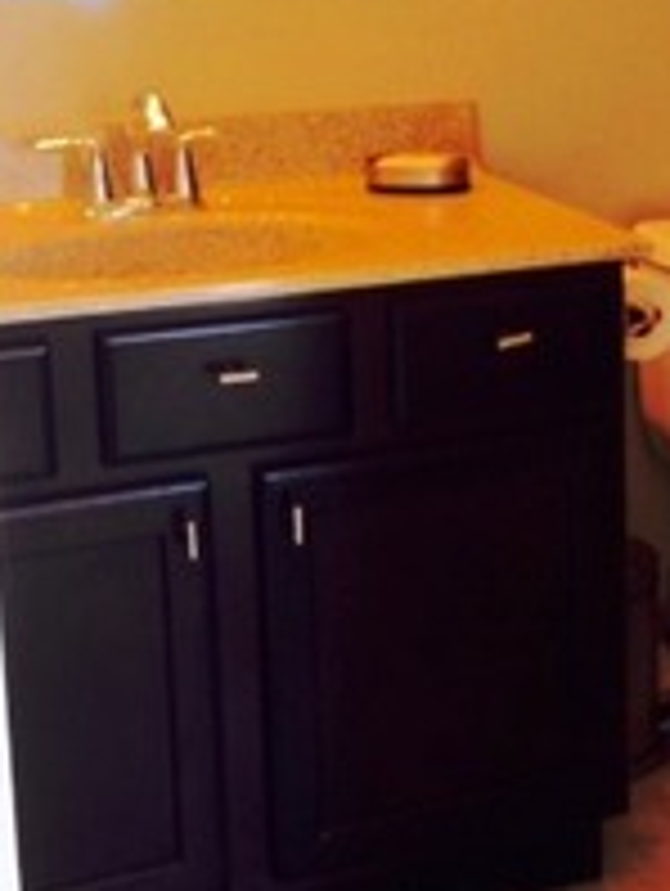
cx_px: 692
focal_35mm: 80
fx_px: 2060
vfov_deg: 24.2
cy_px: 256
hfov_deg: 18.0
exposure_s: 1/20
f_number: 2.4
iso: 50
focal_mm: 4.12
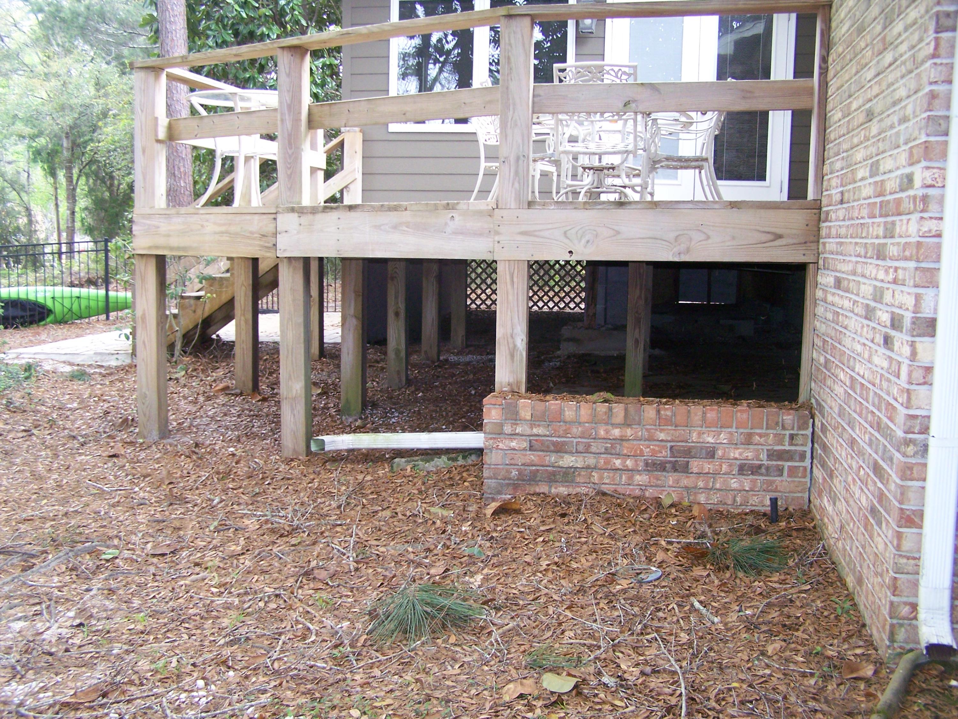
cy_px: 360
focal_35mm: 38
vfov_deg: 37.8
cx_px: 479
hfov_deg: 48.9
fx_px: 1052
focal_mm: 6.3
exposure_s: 1/100
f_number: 2.8
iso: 160
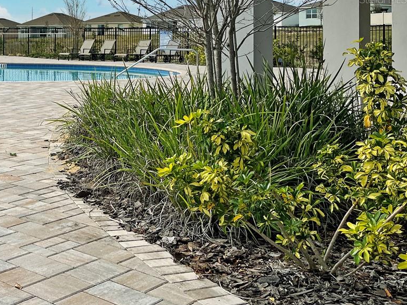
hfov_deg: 32.3
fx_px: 635
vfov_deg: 25.7
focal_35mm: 54
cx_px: -14
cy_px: -1
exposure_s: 1/7874
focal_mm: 5.1
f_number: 1.6
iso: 50
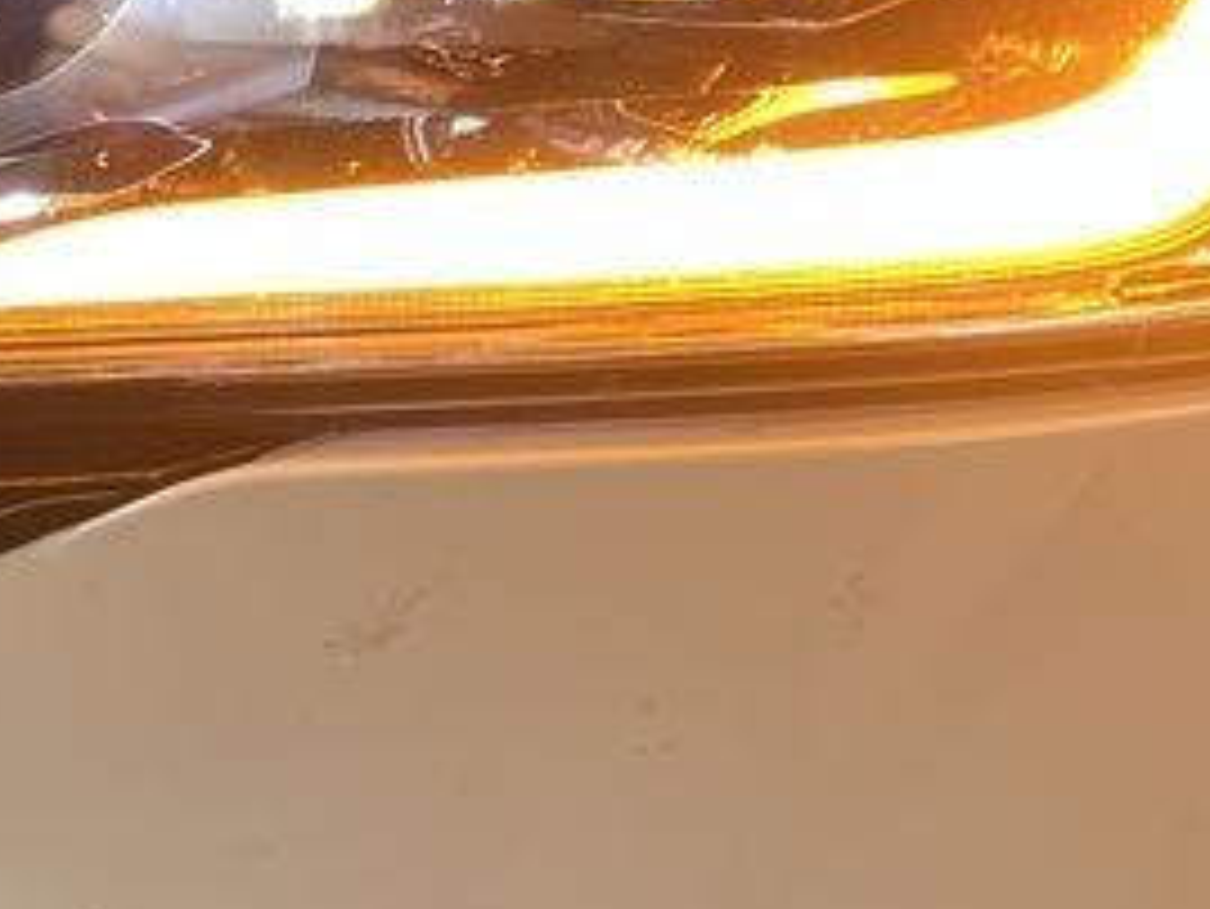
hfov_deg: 21.4
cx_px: 54
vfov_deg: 16.2
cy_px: -27
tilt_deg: -7.9
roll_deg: -2.3
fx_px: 3112
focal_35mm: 89
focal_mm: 5.7
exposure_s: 1/121
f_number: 1.5
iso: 100
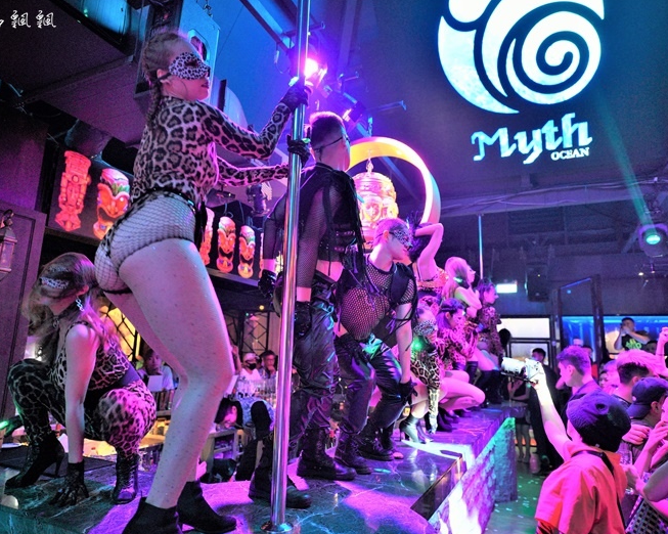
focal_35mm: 23
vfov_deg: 60.9
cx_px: 346
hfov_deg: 72.6
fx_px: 455
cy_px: 265
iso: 2500
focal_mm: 20
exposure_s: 1/80
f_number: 1.8
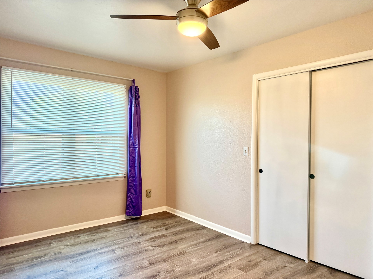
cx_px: 186
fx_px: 259
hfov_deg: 71.6
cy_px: 140
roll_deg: -0.4
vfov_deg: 56.8
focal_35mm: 24
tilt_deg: -0.7
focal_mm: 6.76
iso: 200
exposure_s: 1/130
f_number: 1.78
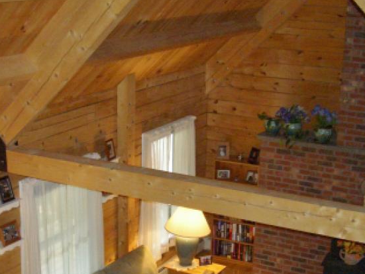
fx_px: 686
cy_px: 188
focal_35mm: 65
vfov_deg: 22.5
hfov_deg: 29.7
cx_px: 142
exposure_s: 1/60
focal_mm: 5.8
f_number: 2.6
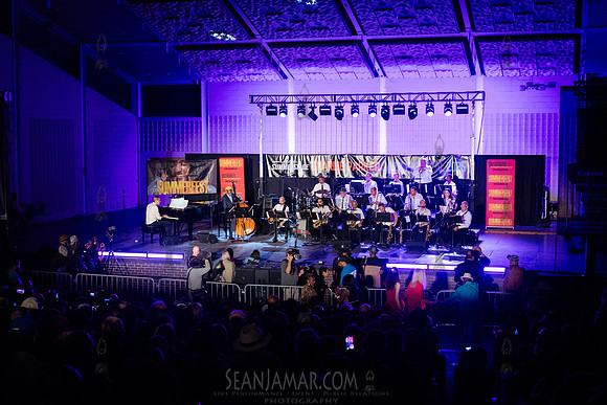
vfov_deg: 26.0
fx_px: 876
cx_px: 304
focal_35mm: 52
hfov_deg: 38.2
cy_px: 202
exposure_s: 1/320
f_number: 3.5
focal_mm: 50
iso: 5000
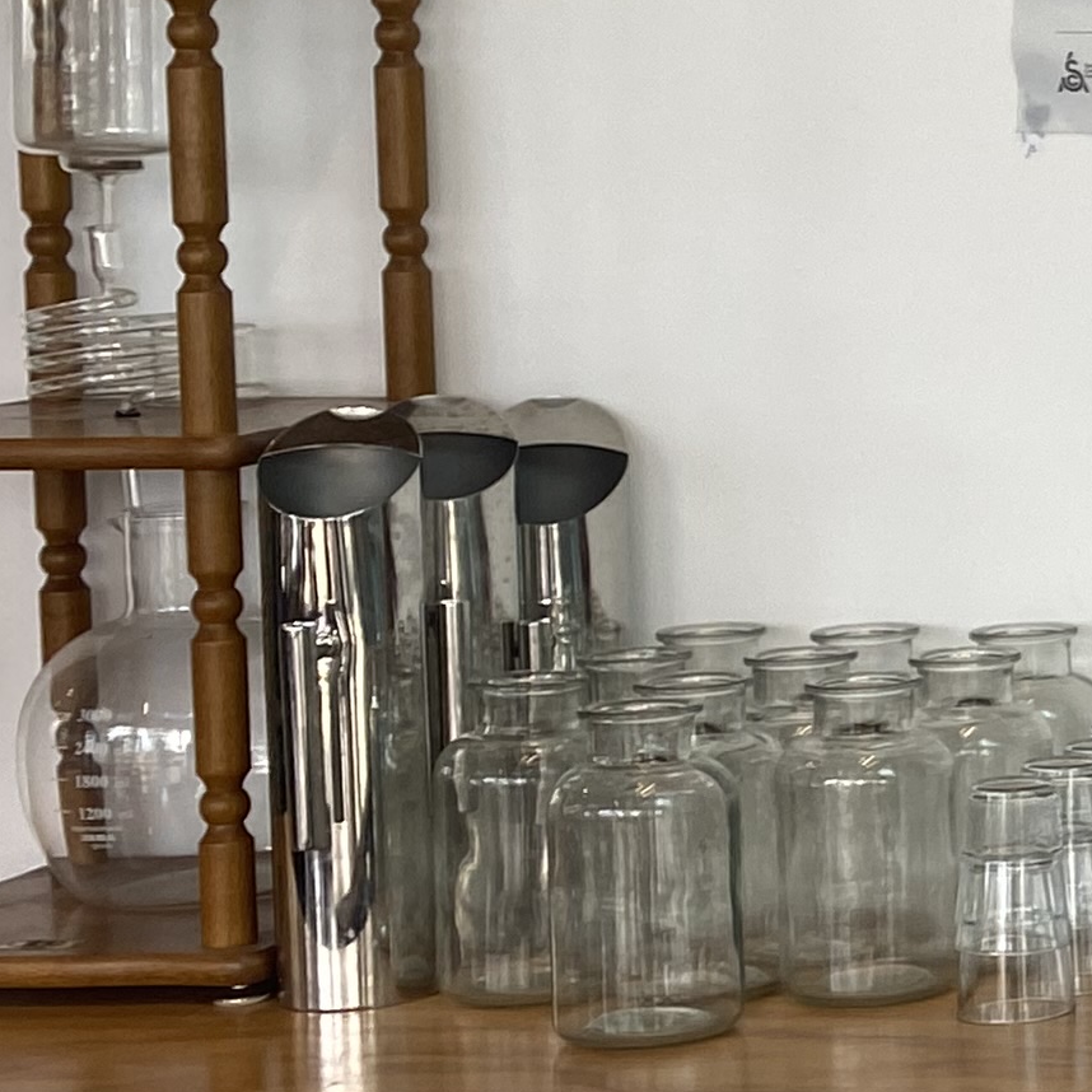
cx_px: 2516
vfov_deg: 16.1
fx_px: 3855
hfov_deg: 12.9
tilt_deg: -4.3
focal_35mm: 108
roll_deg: -0.4
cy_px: 303
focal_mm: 4.25
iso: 32
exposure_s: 1/100
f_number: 1.8
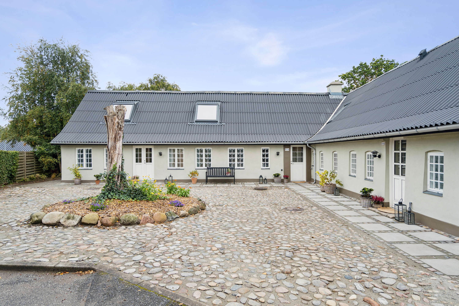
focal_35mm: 21
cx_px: 230
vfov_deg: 59.5
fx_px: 268
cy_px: 153
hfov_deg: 81.2
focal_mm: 21
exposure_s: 1/160
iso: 400
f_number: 4
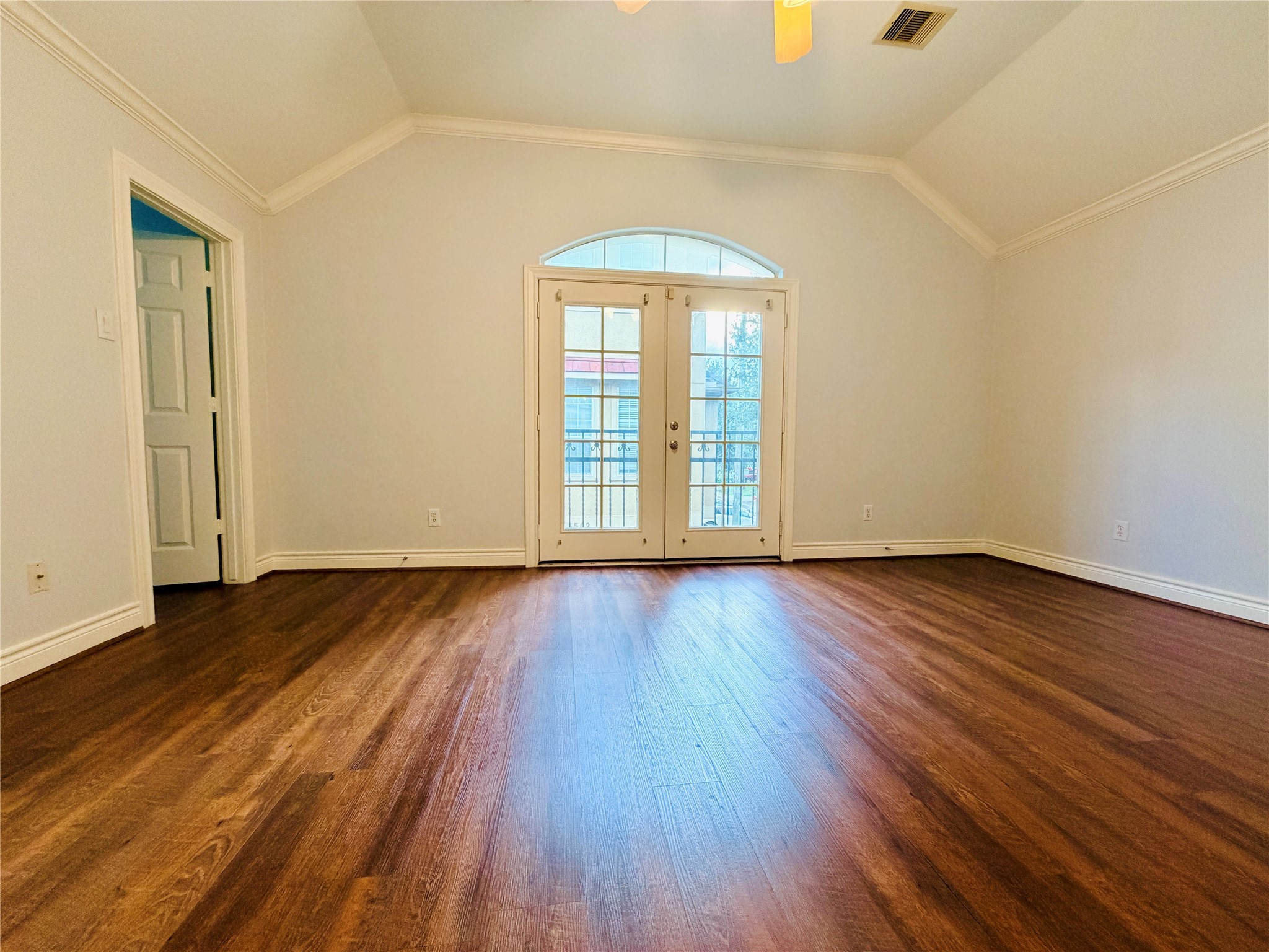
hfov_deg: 102.1
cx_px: 634
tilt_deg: -3.5
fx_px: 513
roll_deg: -0.2
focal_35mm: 14
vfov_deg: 85.7
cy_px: 476
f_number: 2.2
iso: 320
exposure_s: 1/120
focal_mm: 2.22
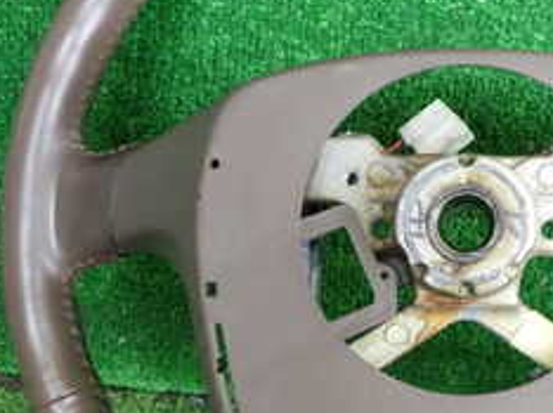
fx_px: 1229
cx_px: 468
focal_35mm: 77
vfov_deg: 19.1
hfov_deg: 24.8
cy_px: 231
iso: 200
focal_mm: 5.4
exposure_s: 1/60
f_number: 2.3
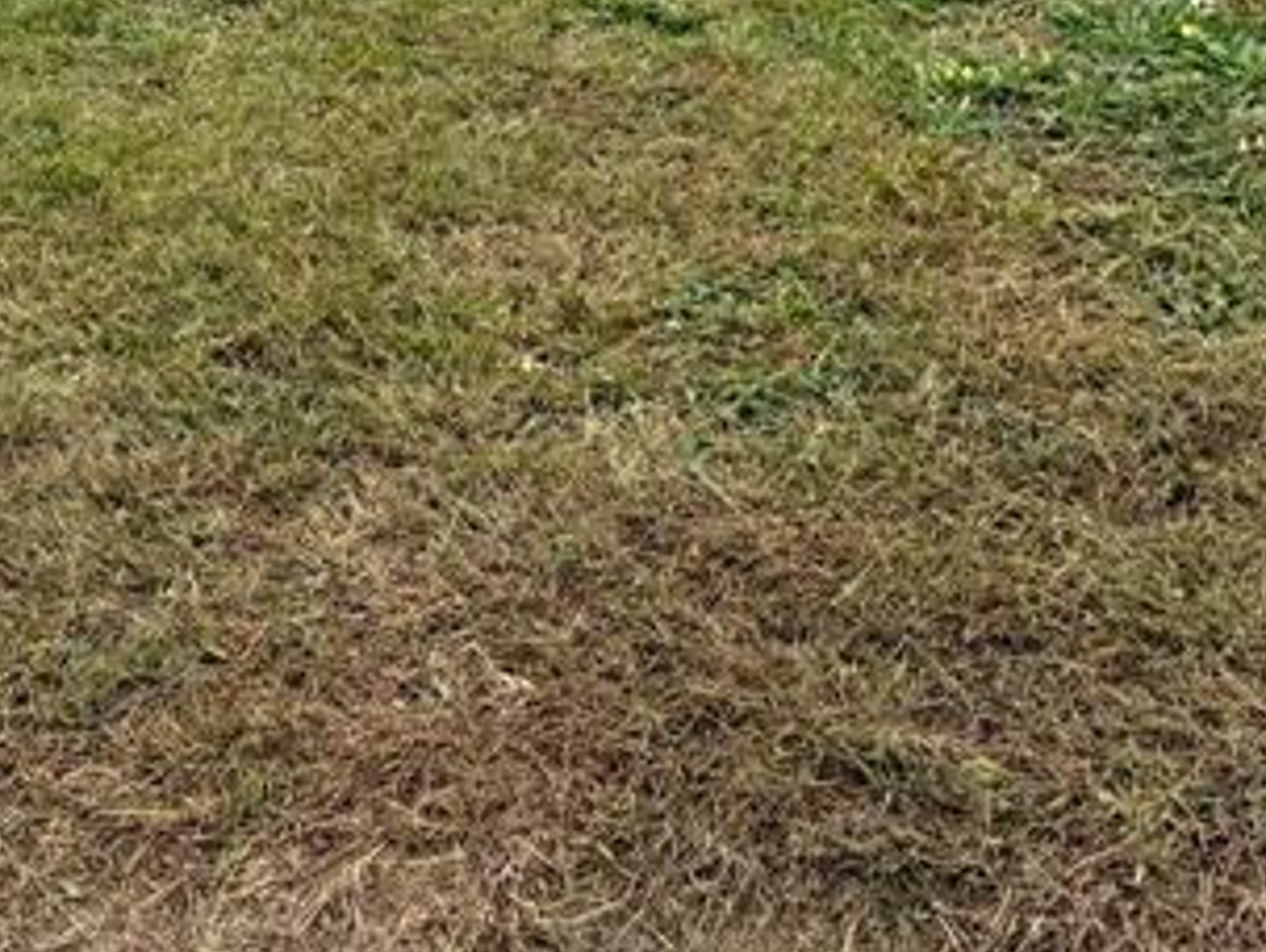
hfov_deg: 23.9
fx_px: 2966
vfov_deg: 16.5
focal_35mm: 81
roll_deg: +0.4
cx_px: 330
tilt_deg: -7.4
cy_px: -501
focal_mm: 6.76
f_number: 1.78
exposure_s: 1/2445
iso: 100
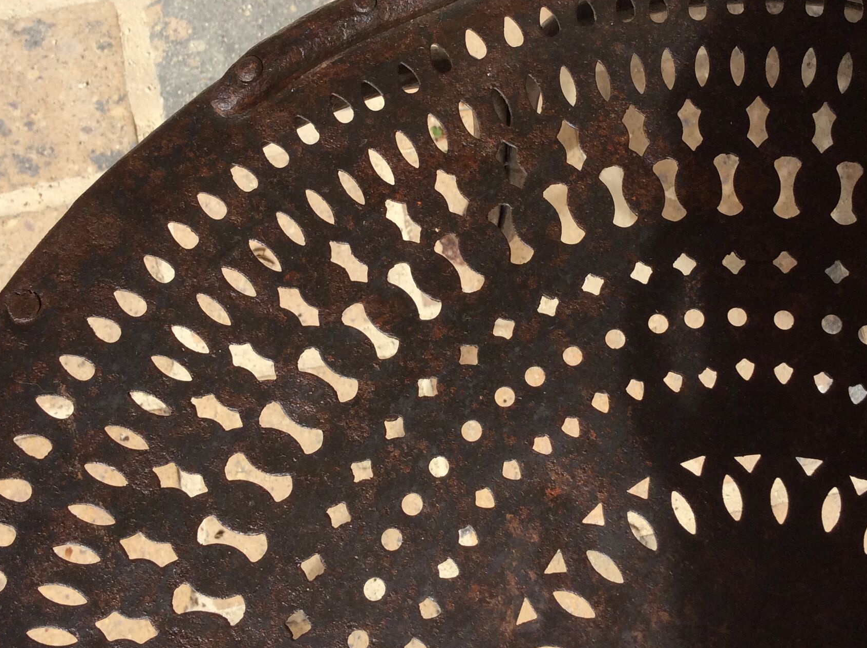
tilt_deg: -70.8
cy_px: 211
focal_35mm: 49
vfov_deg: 29.4
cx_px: 472
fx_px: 1225
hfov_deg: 38.9
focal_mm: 3.3
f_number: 2.4
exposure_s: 1/622
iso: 32
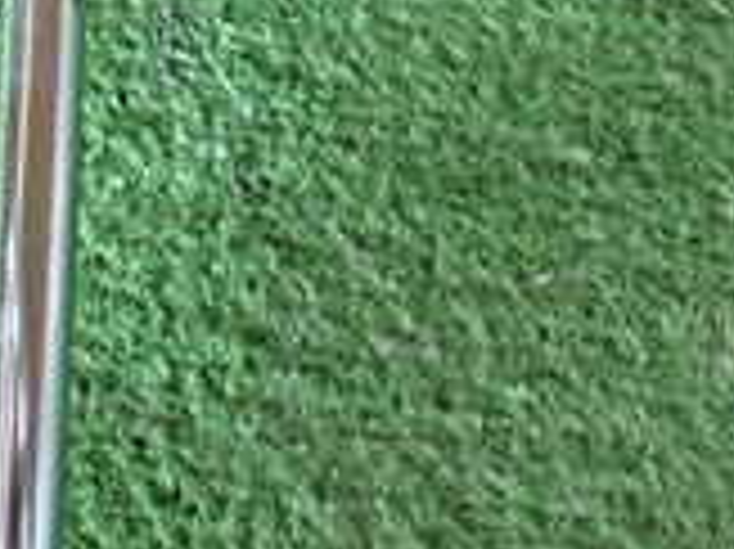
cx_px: 572
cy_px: -230
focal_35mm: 118
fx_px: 2500
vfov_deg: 12.1
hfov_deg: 16.6
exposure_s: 1/30
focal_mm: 5.79
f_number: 2.4
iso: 200
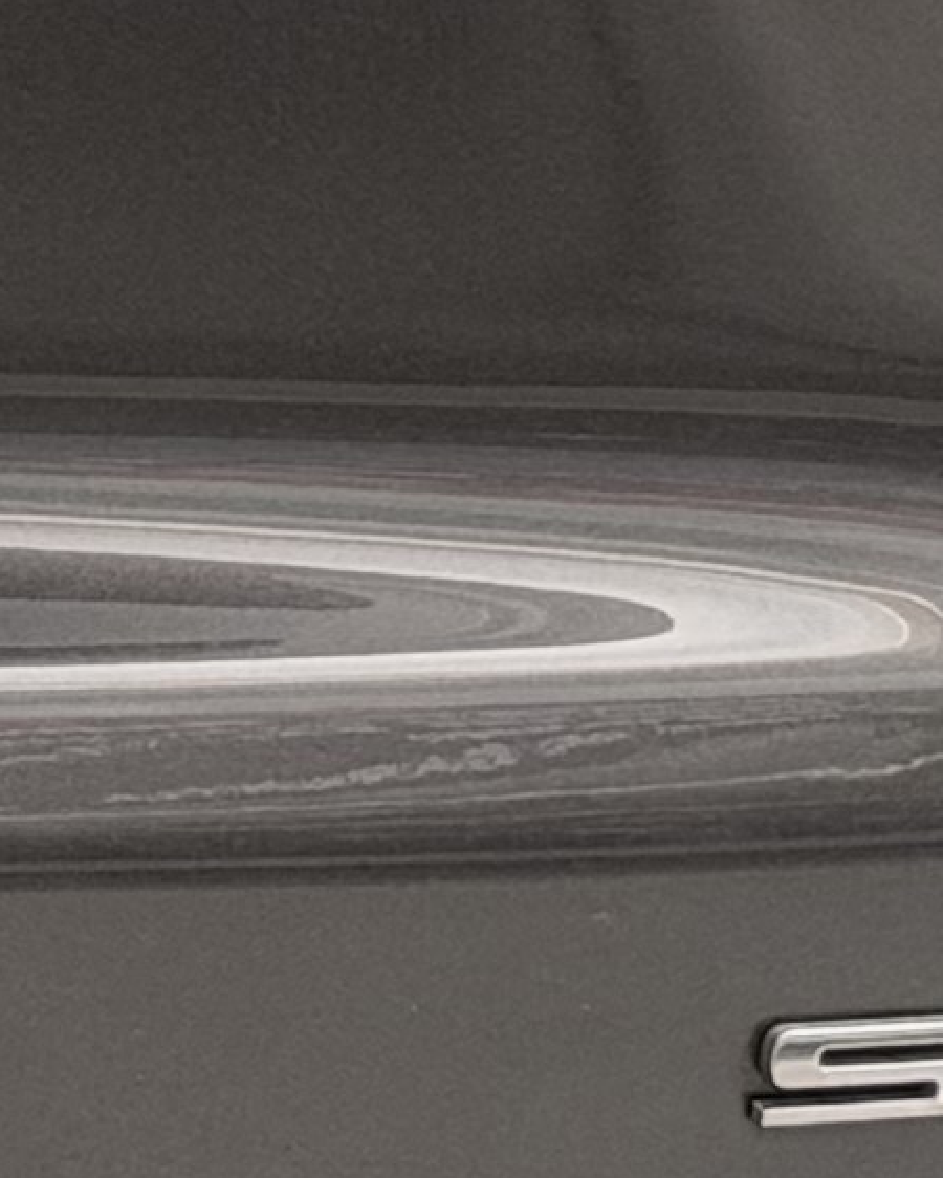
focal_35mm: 238
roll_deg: +0.5
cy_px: -384
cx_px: -1968
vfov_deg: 8.0
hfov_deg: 6.0
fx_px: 8298
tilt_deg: -17.0
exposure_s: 1/601
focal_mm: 6.93
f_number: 1.8
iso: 100
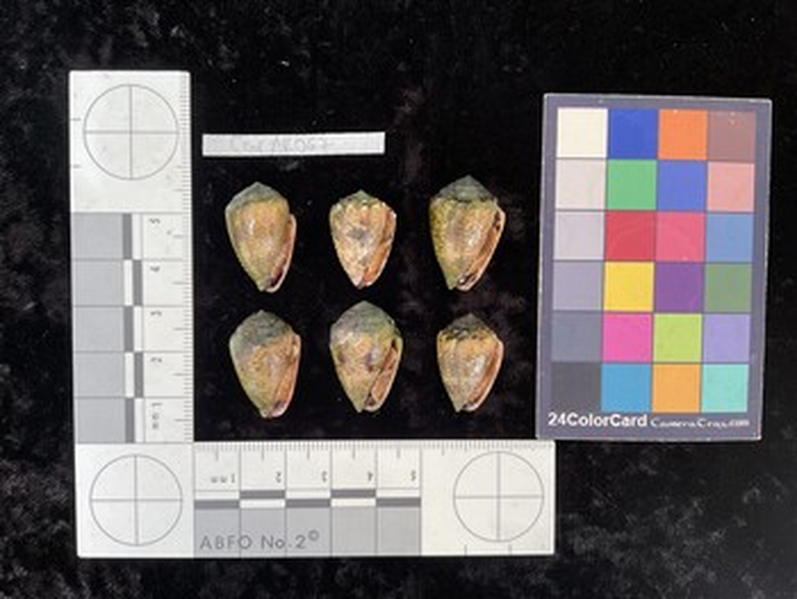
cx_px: 398
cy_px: 300
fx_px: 668
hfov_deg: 61.6
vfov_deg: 48.3
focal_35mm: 29
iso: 50
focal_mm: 3
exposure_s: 1/120
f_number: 1.8
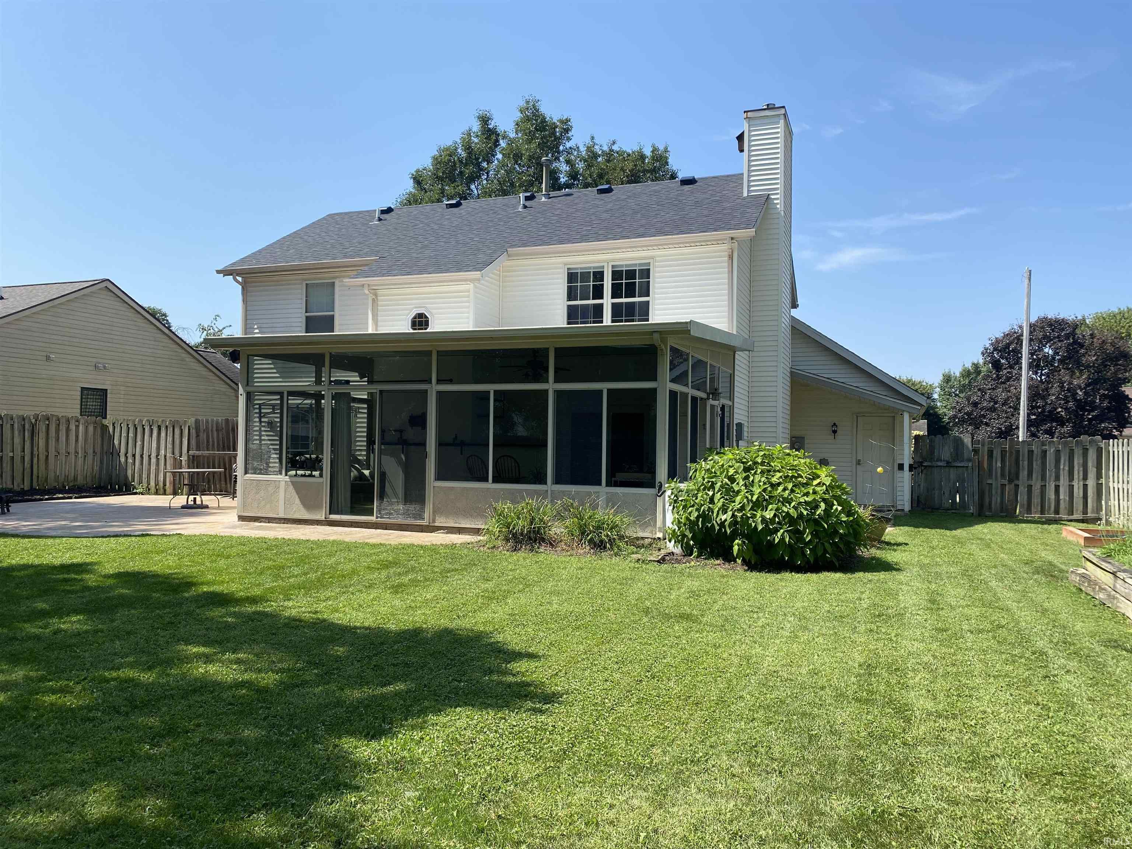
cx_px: 566
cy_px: 424
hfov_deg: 67.3
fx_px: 850
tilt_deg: +0.8
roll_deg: -1.0
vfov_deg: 53.1
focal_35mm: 26
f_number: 1.8
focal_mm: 4.25
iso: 32
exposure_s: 1/1808
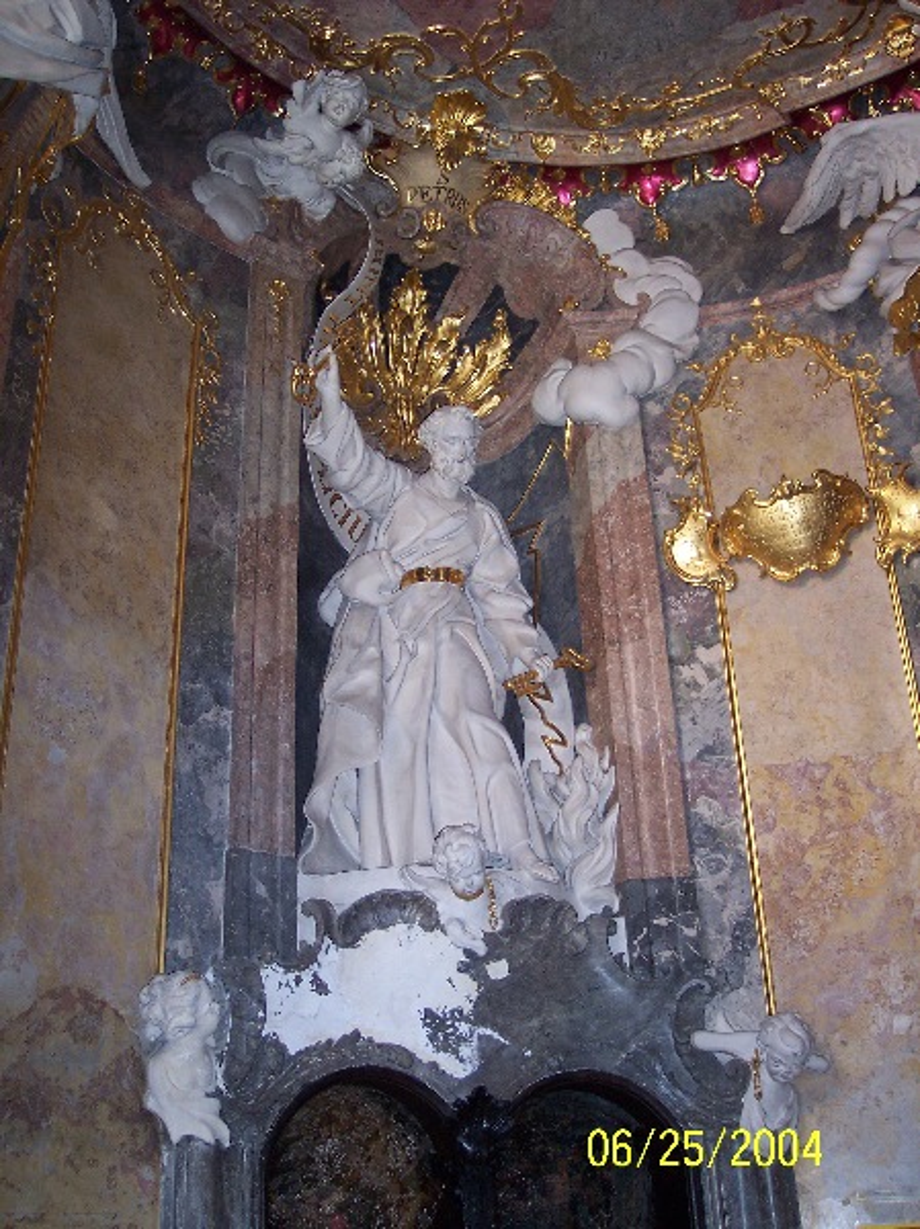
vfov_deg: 49.0
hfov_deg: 37.7
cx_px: 460
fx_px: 1349
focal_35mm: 38
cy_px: 614
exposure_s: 1/30
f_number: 2.8
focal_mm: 8
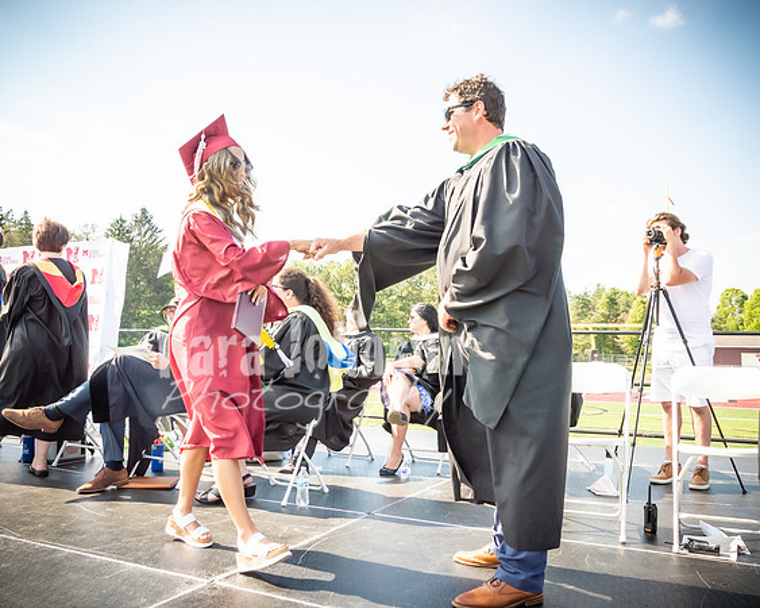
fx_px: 647
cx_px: 380
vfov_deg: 50.3
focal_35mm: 29
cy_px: 304
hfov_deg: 60.9
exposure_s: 1/400
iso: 200
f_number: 7.1
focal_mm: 17
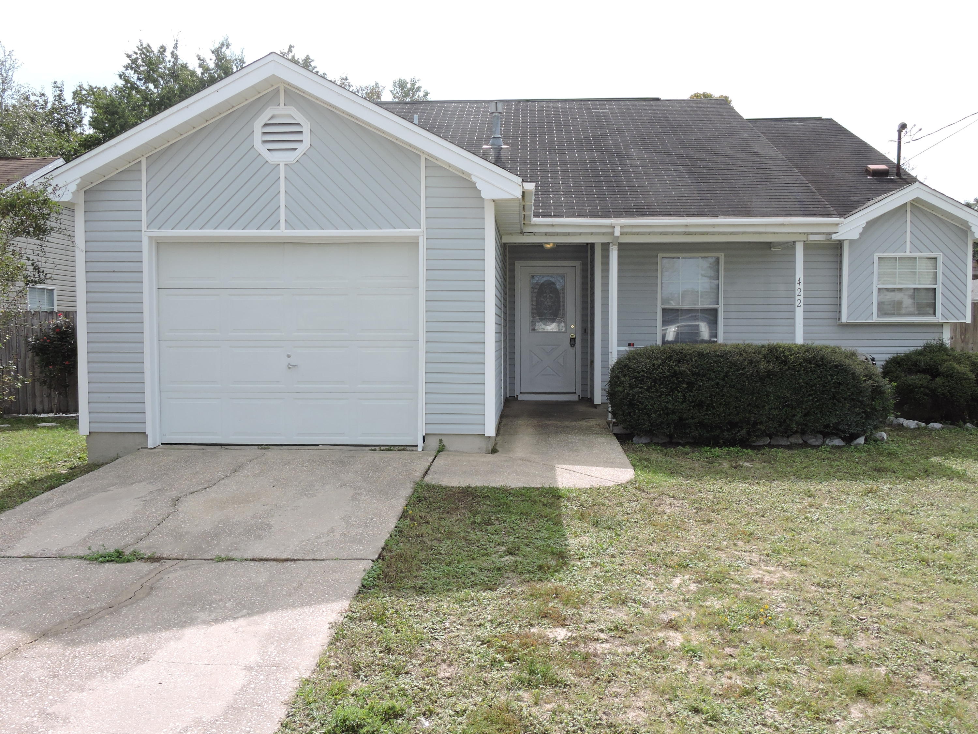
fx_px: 848
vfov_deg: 46.8
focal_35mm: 30
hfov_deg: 60.0
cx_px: 489
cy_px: 367
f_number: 3.5
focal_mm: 5.4
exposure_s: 1/800
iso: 100
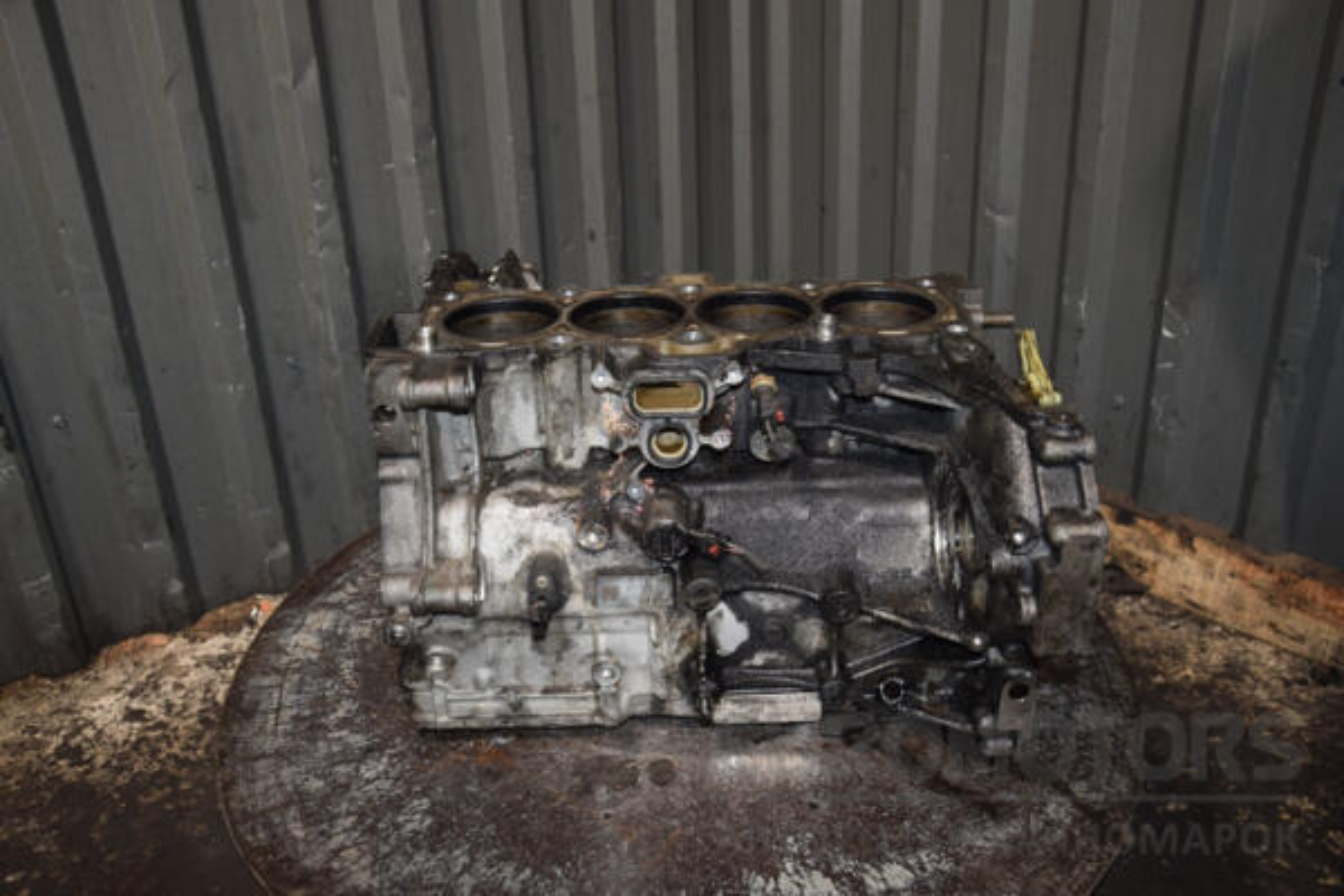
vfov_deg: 41.7
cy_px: 448
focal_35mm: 32
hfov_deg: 59.5
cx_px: 672
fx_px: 1176
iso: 800
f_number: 5
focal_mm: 21
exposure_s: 1/60
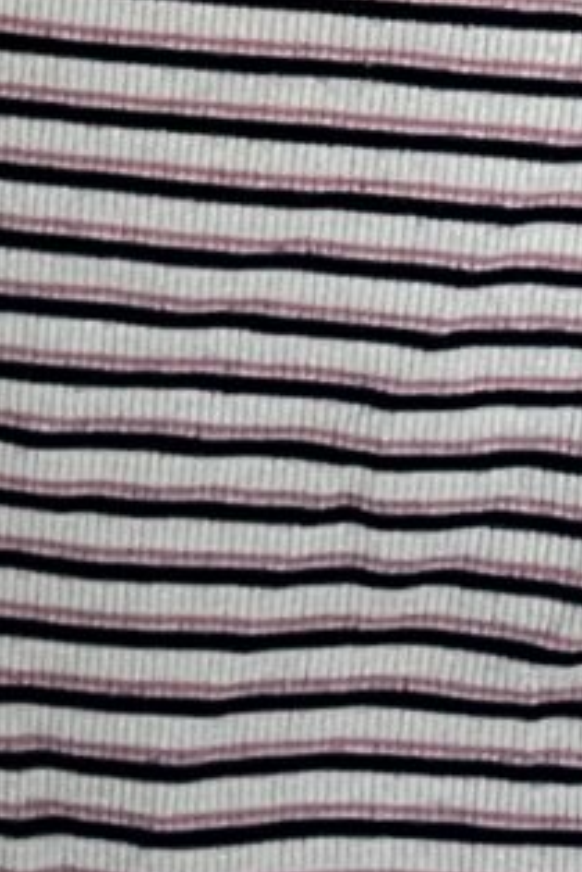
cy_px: -537
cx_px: 438
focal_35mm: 176
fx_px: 4268
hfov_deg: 7.8
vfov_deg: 11.1
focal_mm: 5.1
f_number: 1.6
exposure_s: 1/60
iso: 250
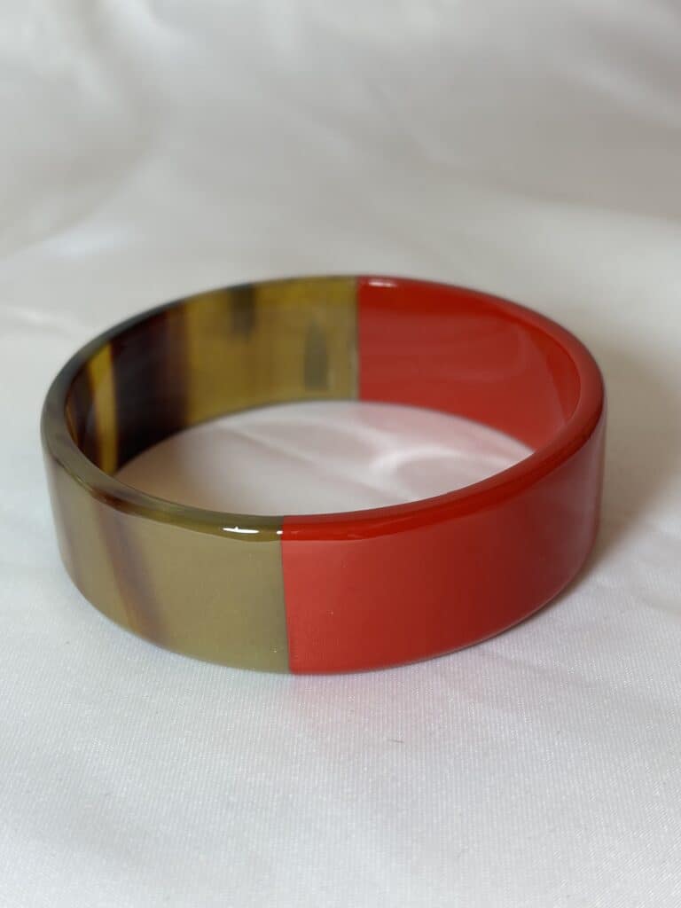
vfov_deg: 36.8
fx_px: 1364
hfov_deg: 28.0
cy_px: 454
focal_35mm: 52
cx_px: 340
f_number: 1.6
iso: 40
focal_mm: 5.96
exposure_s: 1/100
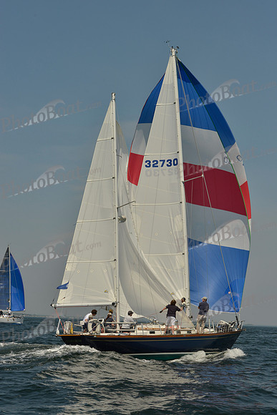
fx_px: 807
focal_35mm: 70
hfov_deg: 19.5
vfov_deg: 28.8
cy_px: 208
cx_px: 138
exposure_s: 1/1250
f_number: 10
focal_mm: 70
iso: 200
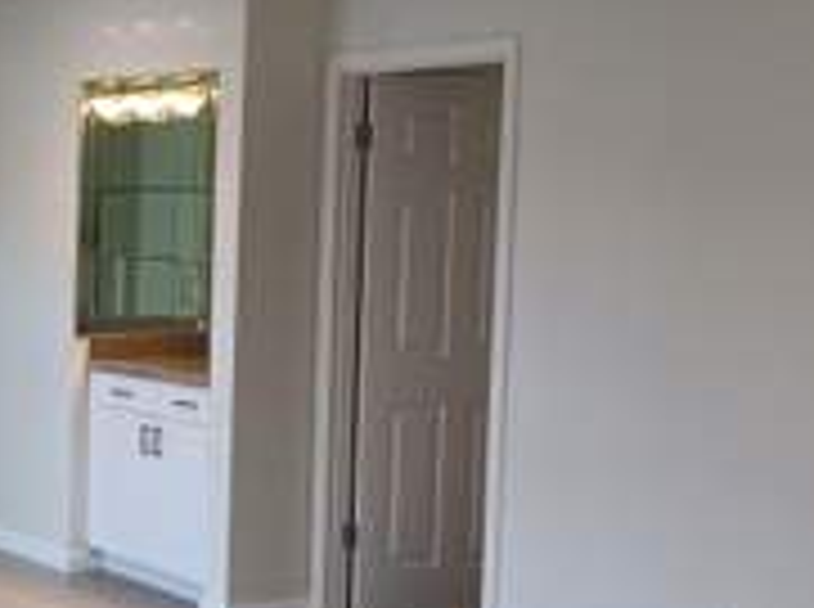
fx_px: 1619
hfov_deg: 26.3
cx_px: -54
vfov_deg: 21.2
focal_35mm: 69
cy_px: 331
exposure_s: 1/41.7
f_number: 1.8
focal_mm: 3.98
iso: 80
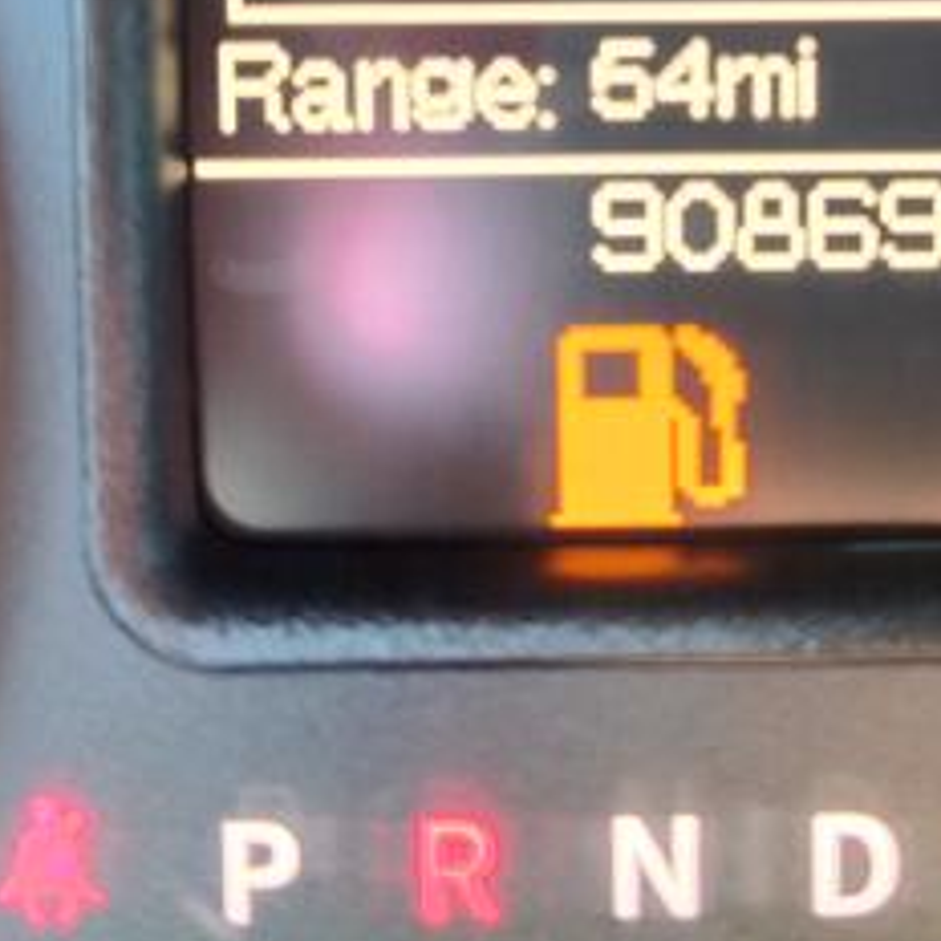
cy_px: 32
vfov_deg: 28.9
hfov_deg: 30.3
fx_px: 1722
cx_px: 629
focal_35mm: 56
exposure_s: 1/40
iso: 728
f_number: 1.88
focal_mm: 5.56
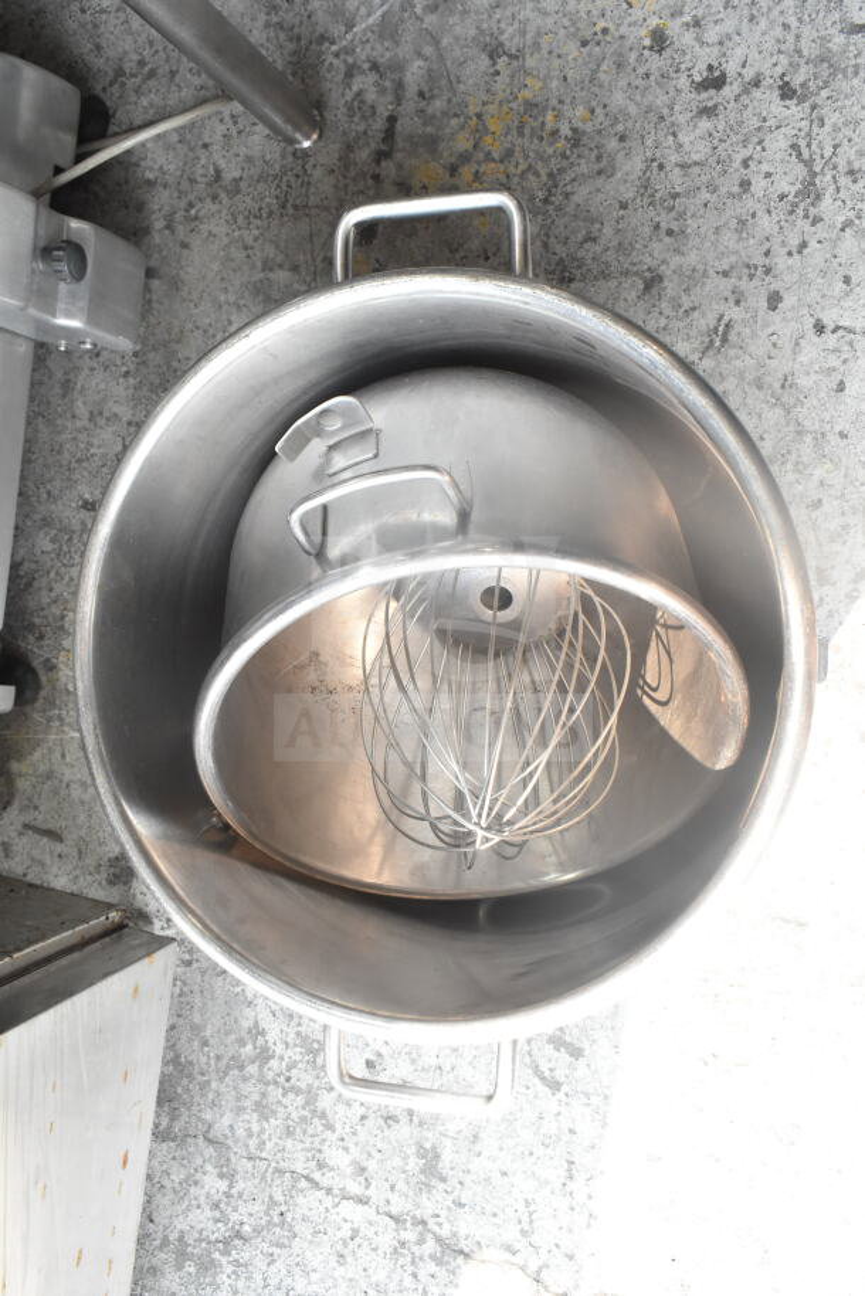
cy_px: 648
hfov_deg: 40.0
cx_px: 432
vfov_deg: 57.2
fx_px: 1188
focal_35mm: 33
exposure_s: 1/250
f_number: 8
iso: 1600
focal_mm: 22
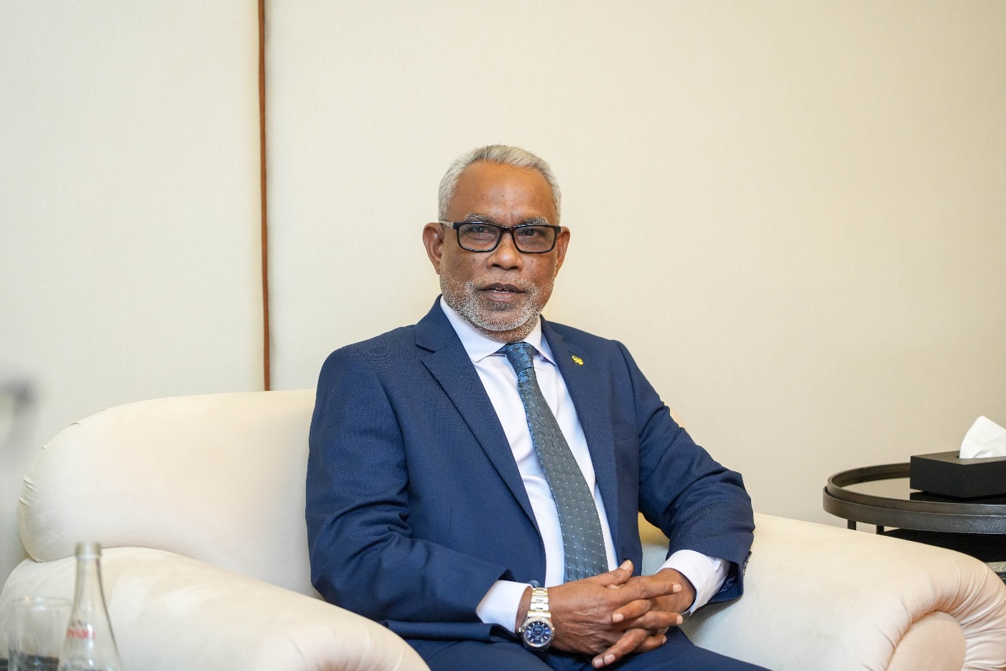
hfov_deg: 19.5
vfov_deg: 13.0
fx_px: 2934
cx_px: 503
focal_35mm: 105
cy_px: 336
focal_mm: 105
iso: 3200
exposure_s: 1/125
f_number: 4
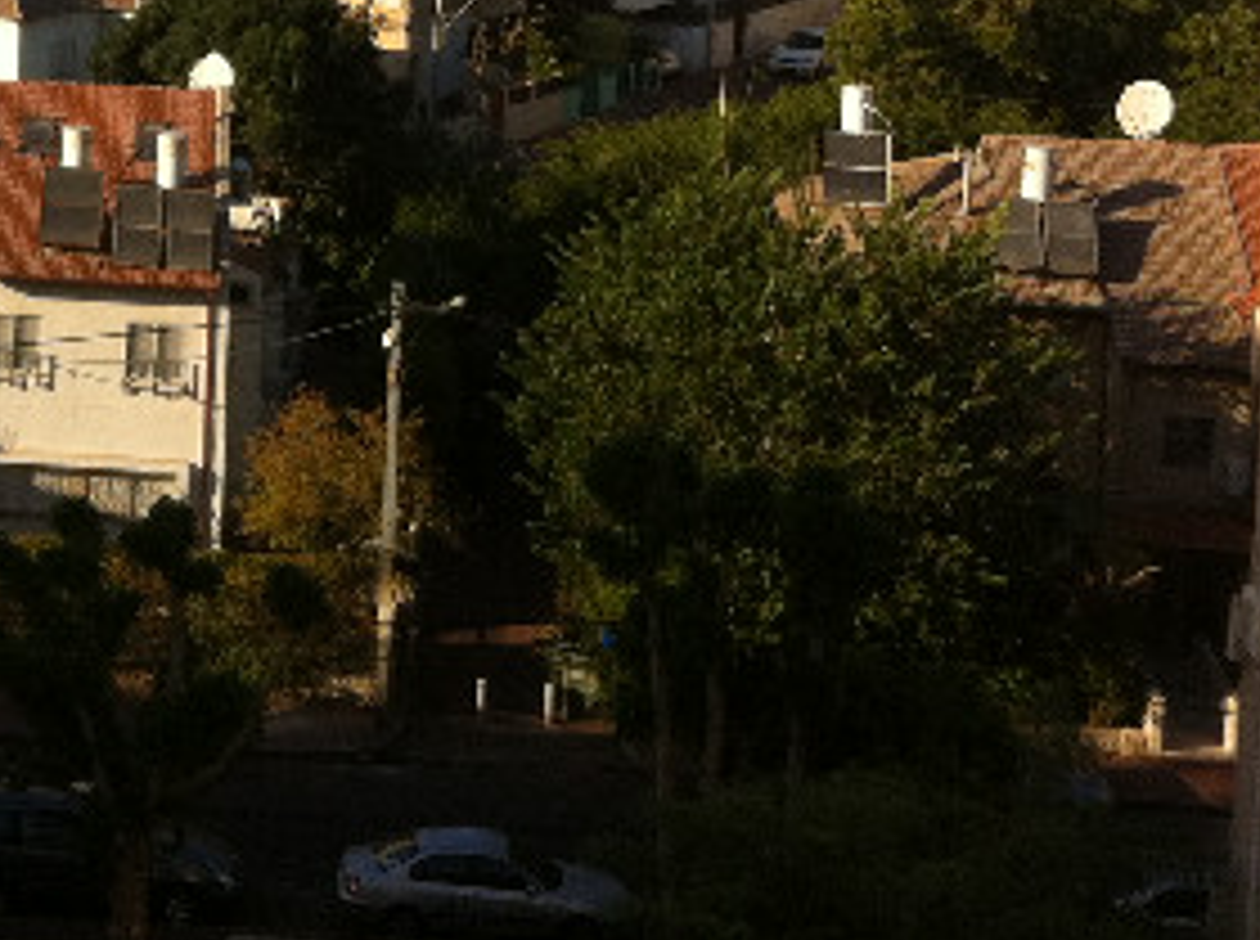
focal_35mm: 100
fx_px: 3634
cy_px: -322
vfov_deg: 14.1
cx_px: -189
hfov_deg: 18.8
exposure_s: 1/1160
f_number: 2.8
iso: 80
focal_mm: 3.85
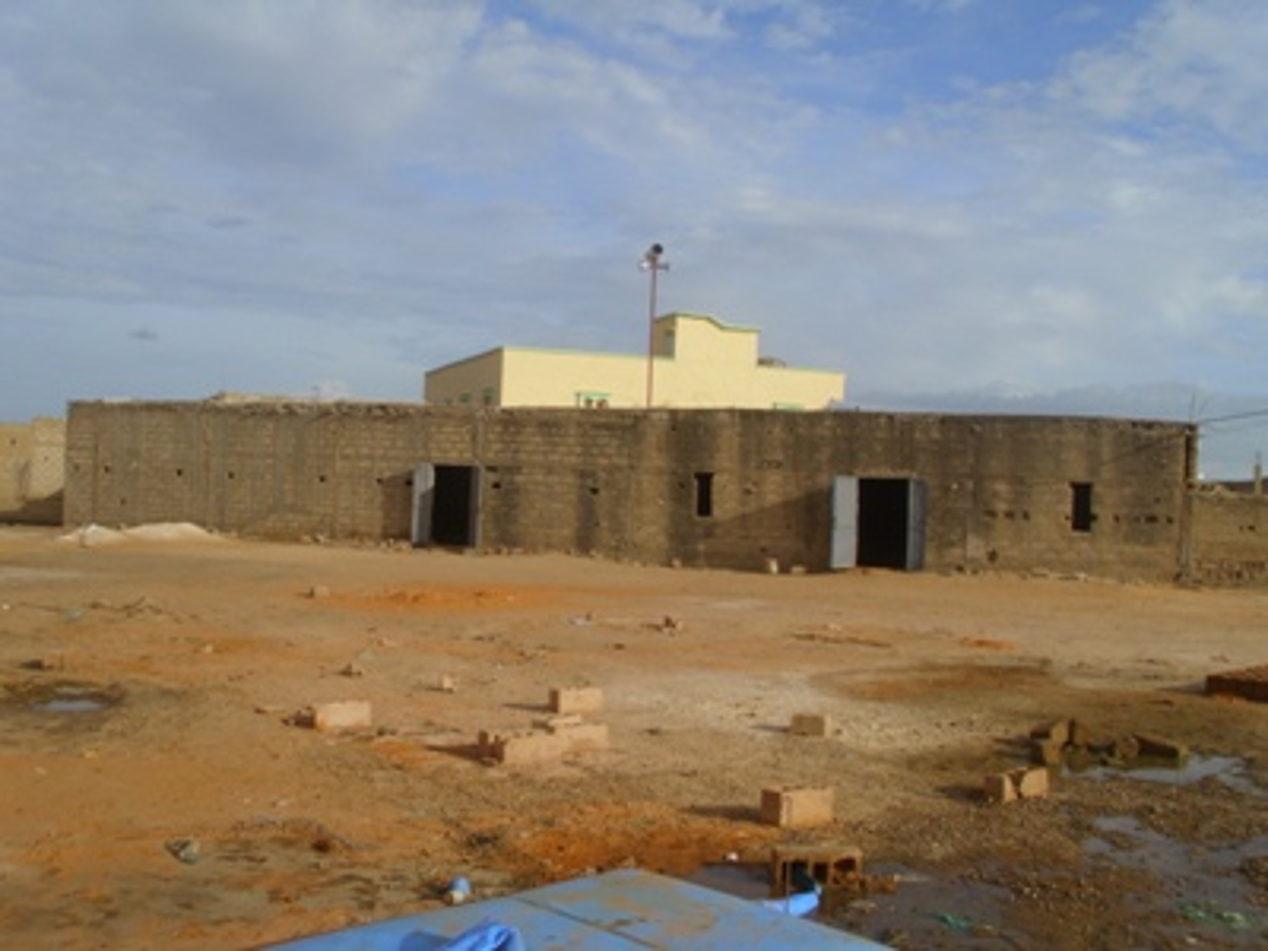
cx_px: 634
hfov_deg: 52.6
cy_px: 476
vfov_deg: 40.7
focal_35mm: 35
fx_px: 1282
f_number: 4.3
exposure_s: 1/663
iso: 50
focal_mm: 6.2
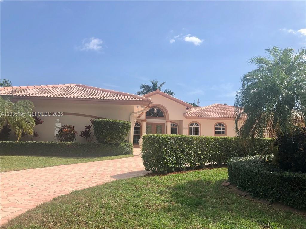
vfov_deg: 49.7
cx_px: 153
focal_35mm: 28
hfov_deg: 63.4
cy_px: 114
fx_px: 248
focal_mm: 3.99
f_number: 1.8
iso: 20
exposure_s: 1/2857
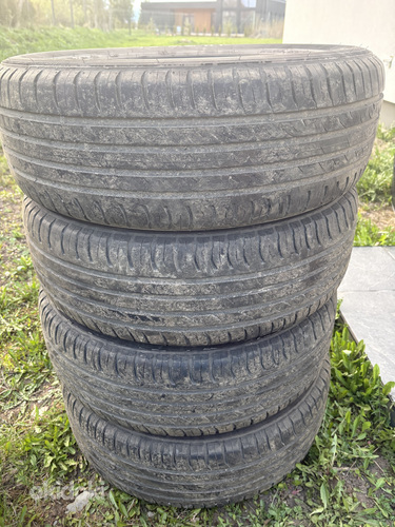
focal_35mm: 26
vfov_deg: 67.3
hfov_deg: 53.1
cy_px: 264
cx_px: 198
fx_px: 396
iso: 250
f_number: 1.6
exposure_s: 1/60
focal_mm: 5.96
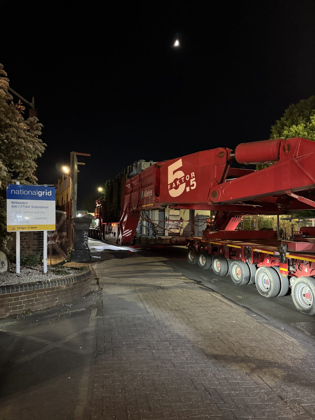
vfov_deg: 71.6
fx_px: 291
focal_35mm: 24
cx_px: 158
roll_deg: +0.4
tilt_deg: +5.4
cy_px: 210
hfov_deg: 56.8
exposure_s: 1/28
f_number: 1.78
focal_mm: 6.76
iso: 1250
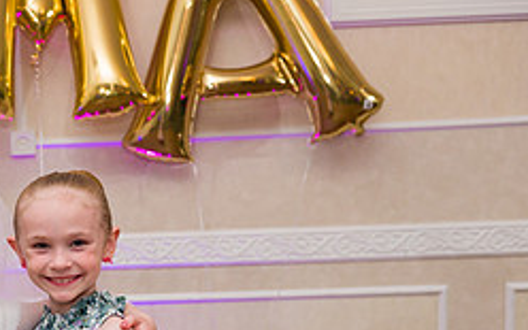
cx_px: -30
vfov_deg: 15.8
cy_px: 339
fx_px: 1166
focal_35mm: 81
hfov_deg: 24.1
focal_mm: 34
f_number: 5
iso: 1250
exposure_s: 1/200
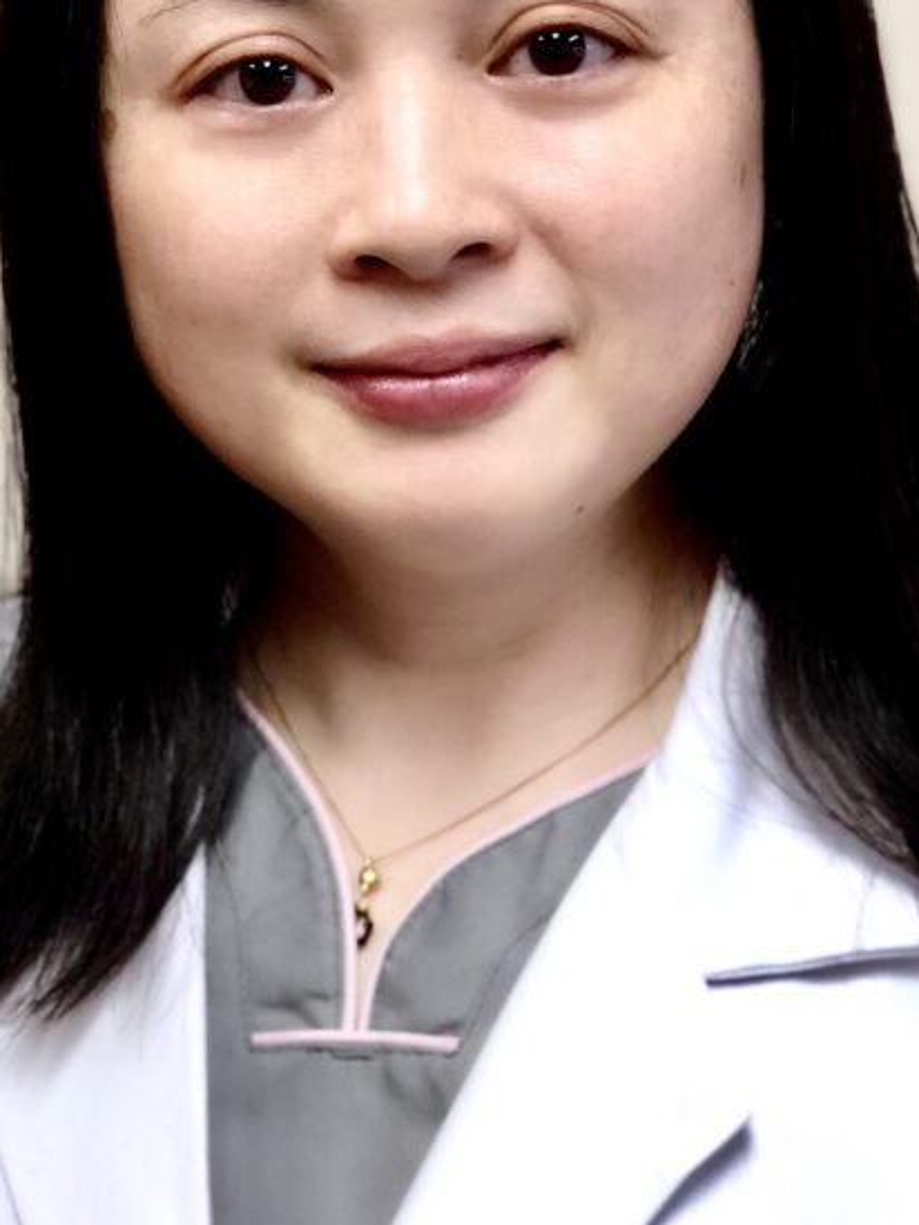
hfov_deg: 15.2
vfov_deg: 20.2
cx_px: 214
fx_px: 3432
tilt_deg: -9.2
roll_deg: +0.3
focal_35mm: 97
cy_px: 518
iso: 100
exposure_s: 1/60
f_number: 2.4
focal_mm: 6
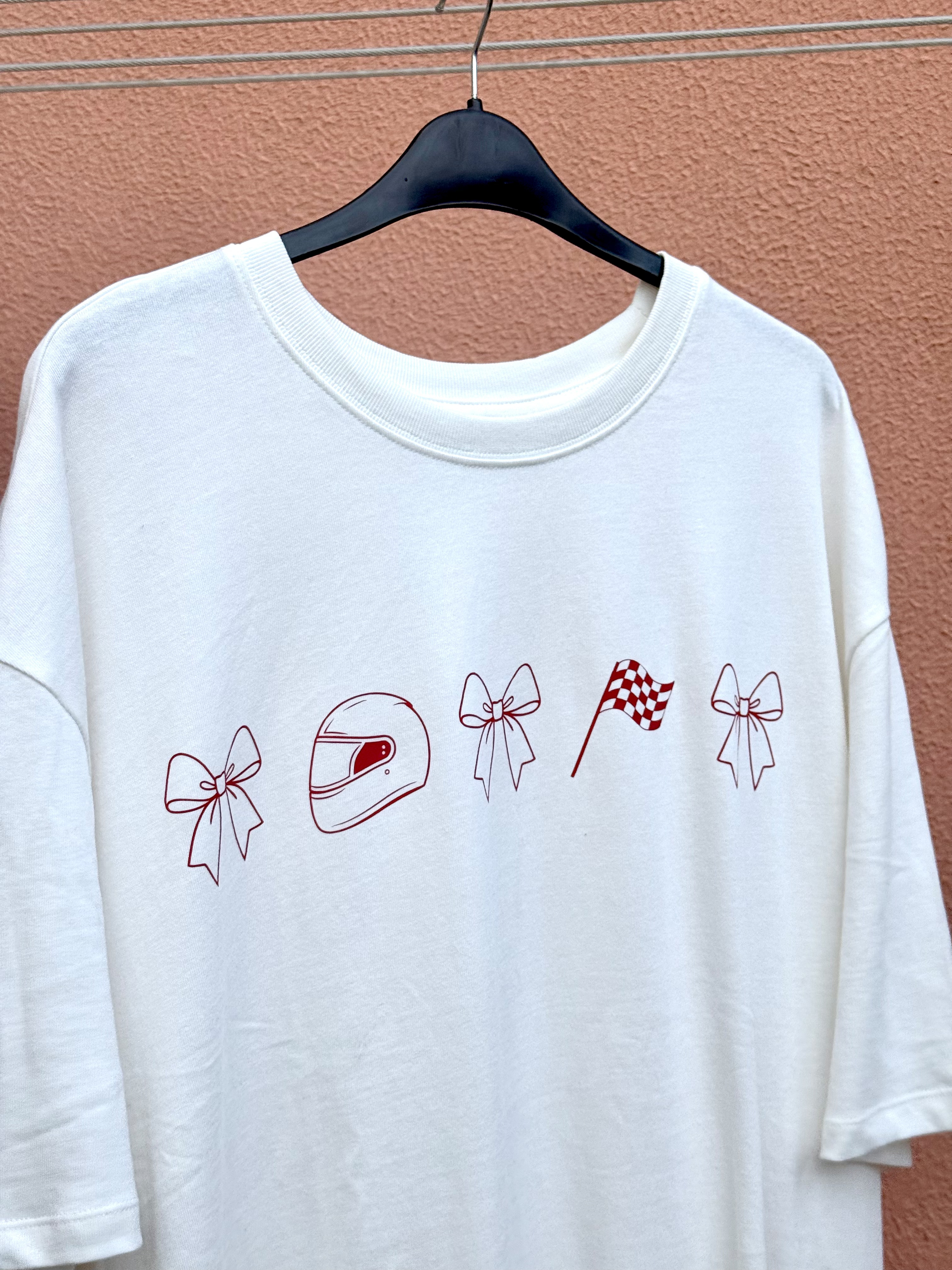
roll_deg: +0.7
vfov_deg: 39.7
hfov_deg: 30.3
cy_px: 635
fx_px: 1760
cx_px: 476
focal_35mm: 48
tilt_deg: -2.5
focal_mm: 6.76
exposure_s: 1/1513
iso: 80
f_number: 1.78
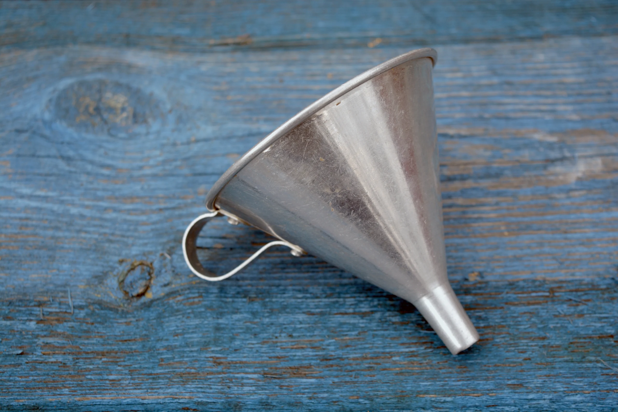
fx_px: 1184
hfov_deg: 29.2
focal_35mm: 69
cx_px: 309
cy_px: 206
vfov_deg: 19.7
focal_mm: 46
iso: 125
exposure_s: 1/100
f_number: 6.3
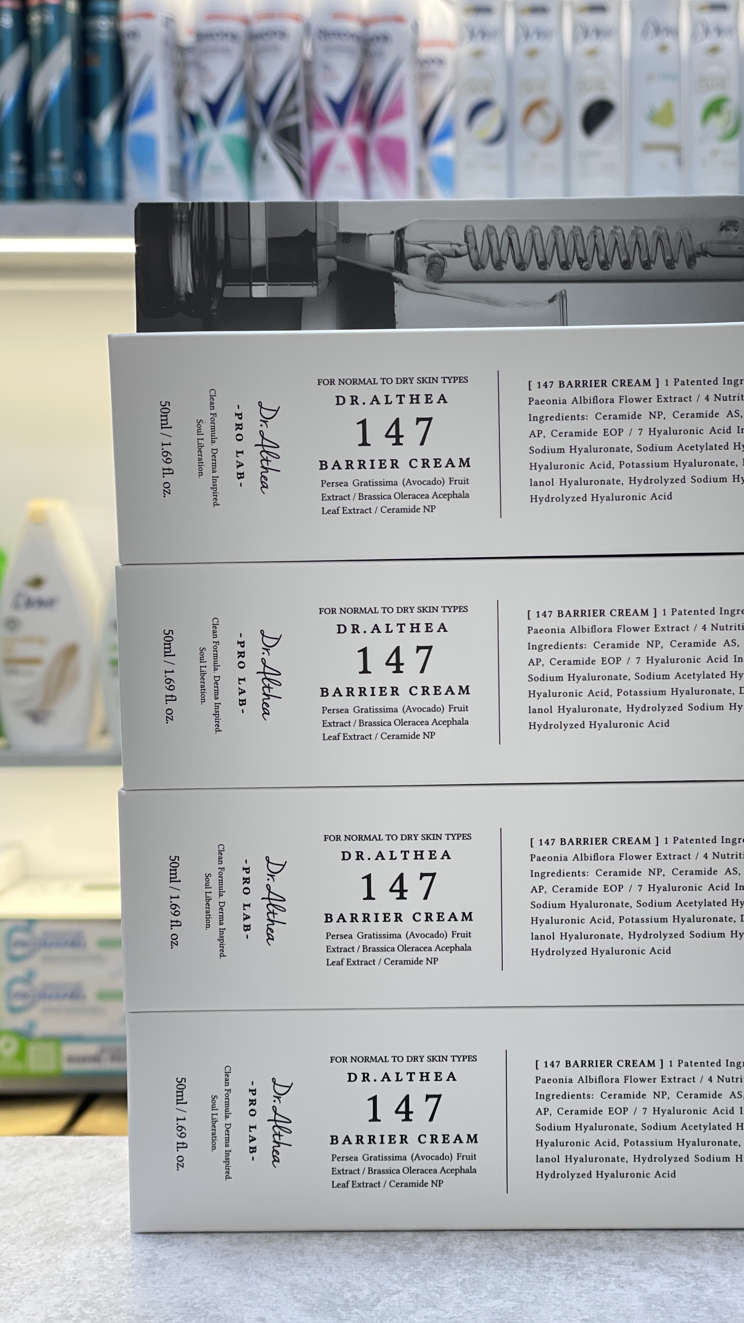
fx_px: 1999
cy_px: 664
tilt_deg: -2.4
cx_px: 484
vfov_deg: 36.6
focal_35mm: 57
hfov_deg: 21.0
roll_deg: +0.5
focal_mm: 6
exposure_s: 1/100
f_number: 2
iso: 80
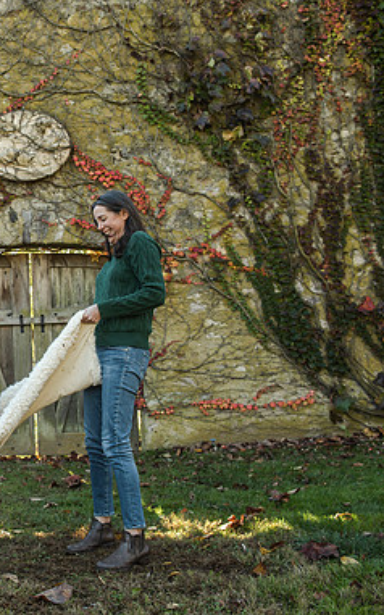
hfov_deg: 26.5
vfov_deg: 44.4
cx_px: -32
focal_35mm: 45
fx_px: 754
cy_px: 309
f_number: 5.6
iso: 640
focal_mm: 29
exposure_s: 1/200
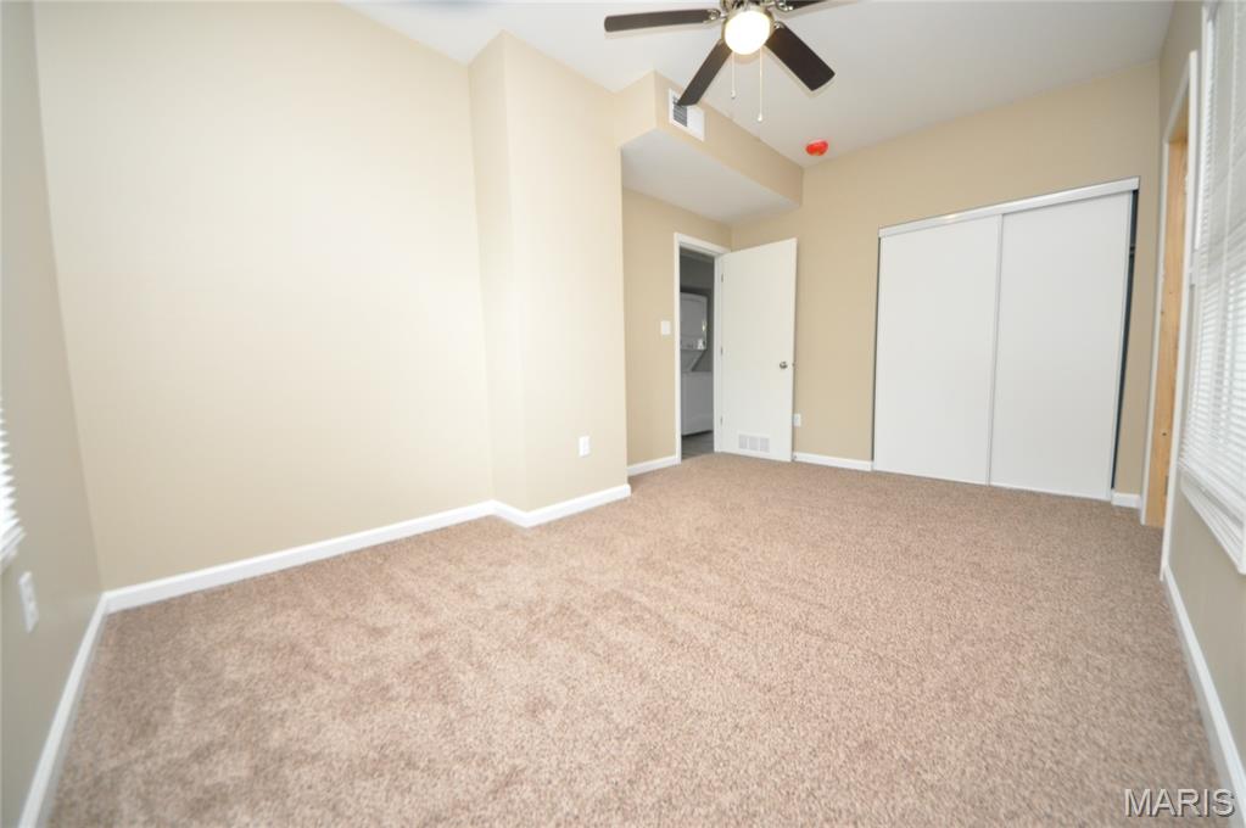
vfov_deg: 89.9
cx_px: 623
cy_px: 414
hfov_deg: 112.7
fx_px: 415
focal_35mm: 12
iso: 800
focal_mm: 8
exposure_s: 1/60
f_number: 4.5
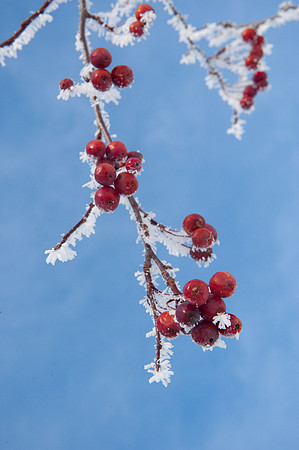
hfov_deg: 22.6
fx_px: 749
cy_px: 225
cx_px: 150
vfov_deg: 33.4
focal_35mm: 60
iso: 1000
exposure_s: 1/400
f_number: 16
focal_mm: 60
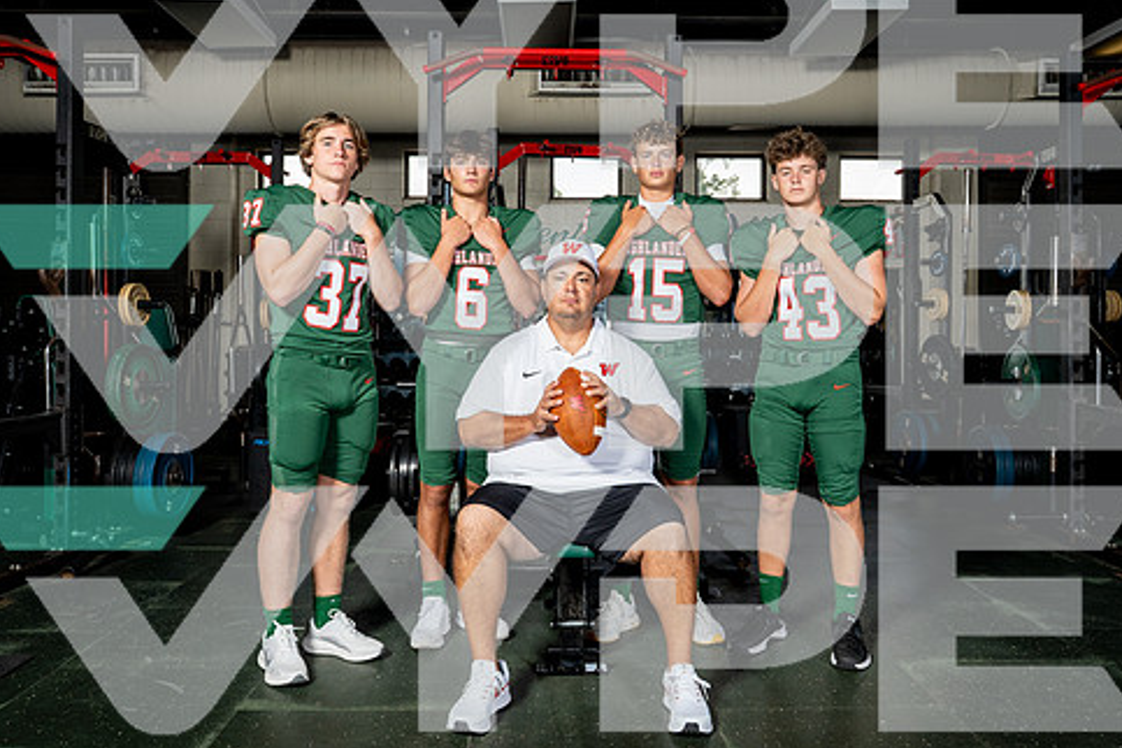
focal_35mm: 30
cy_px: 329
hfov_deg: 61.9
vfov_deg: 43.5
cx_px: 562
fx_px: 935
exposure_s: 1/250
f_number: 8
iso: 640
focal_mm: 25
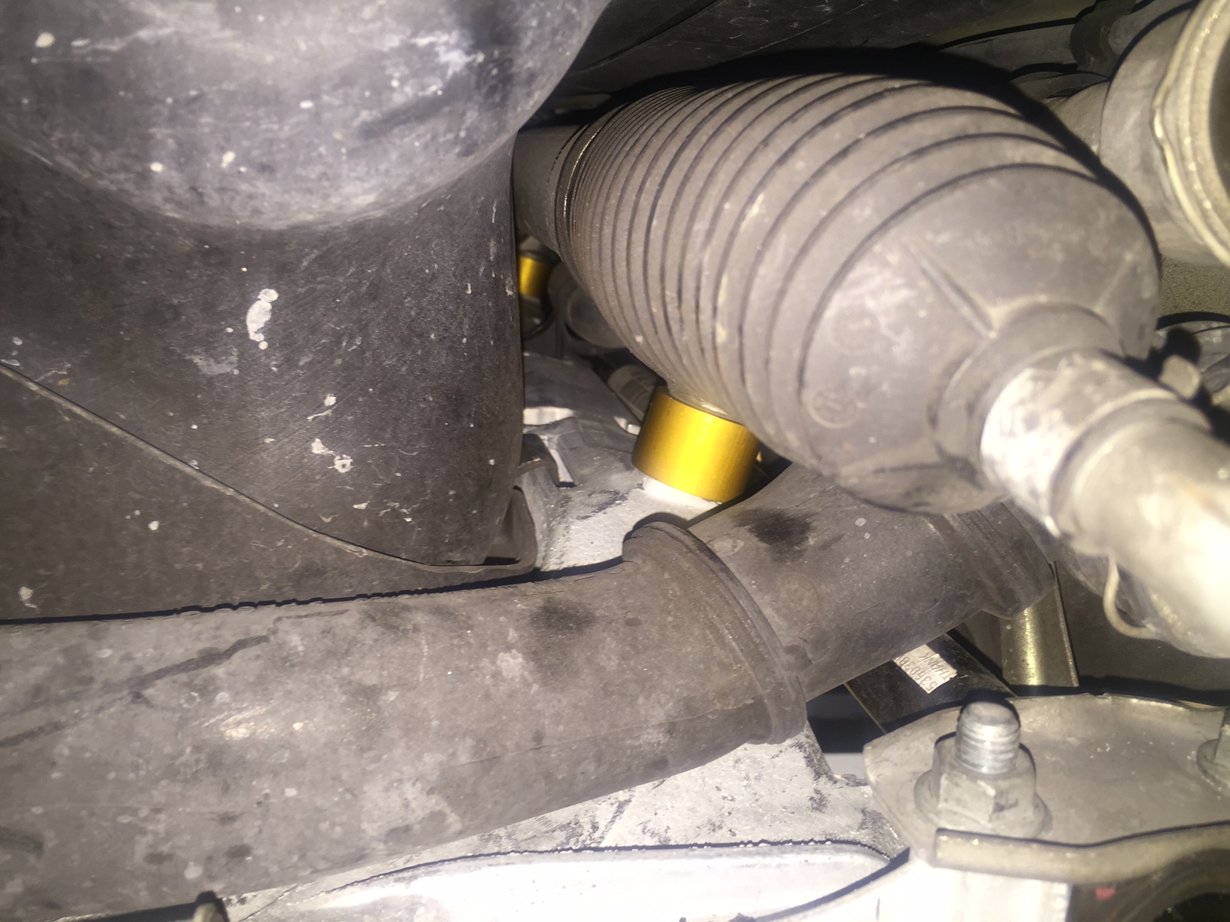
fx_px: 1030
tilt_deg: -15.9
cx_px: 615
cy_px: 461
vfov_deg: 48.2
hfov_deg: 61.7
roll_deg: -7.7
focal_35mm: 29
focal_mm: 4.15
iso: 32
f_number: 2.2
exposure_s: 1/19
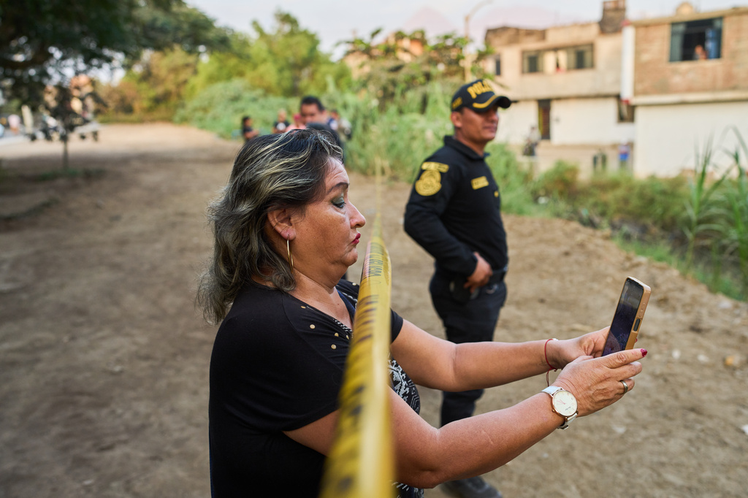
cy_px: 249
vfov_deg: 37.8
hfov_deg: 54.4
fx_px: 727
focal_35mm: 35
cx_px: 374
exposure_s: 1/800
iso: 1000
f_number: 3.2
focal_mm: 35
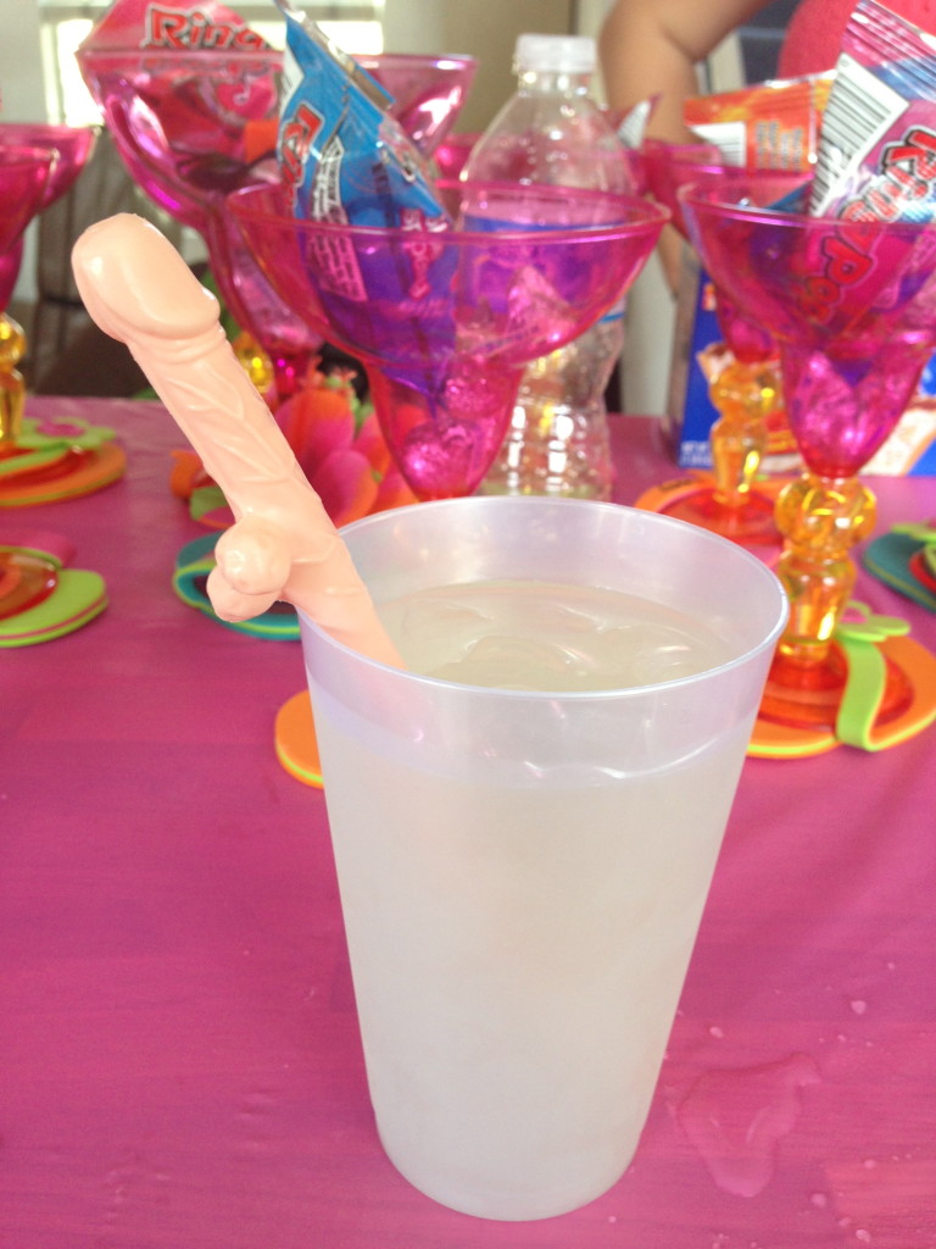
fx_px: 1190
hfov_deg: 42.9
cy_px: 624
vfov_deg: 55.4
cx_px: 468
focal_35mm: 33
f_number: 2.4
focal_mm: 4.13
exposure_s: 1/20
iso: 64
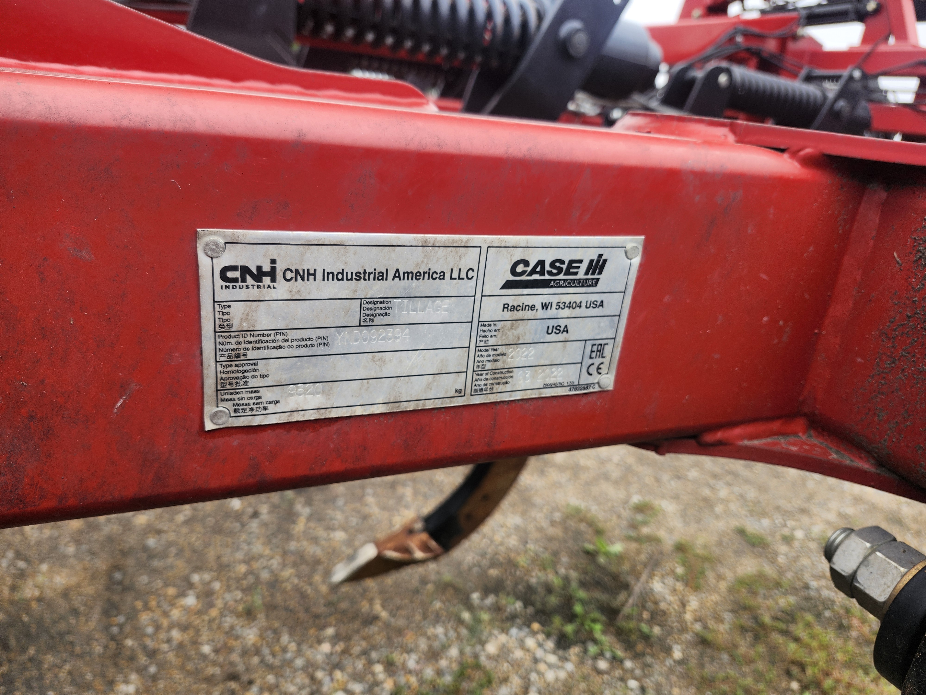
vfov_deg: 58.9
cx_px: 463
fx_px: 615
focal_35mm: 23
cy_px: 348
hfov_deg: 73.9
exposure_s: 1/225
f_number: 1.8
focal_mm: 5.54
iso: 25
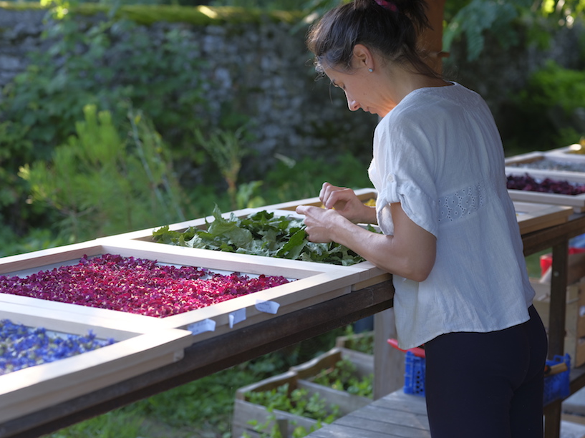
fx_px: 1334
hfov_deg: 24.7
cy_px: 215
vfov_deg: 18.6
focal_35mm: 79
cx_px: 264
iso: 200
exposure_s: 1/100
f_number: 4
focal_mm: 80
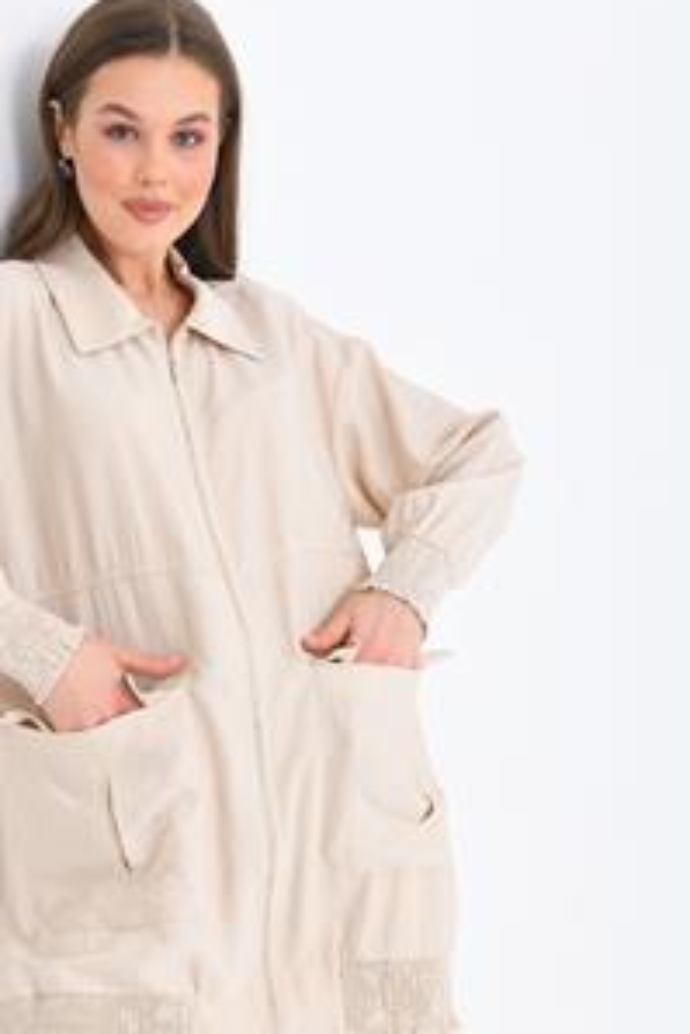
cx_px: 187
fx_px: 2383
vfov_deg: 24.4
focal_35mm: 83
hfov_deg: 16.4
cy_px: 649
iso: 125
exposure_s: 1/125
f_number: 6.3
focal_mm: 55
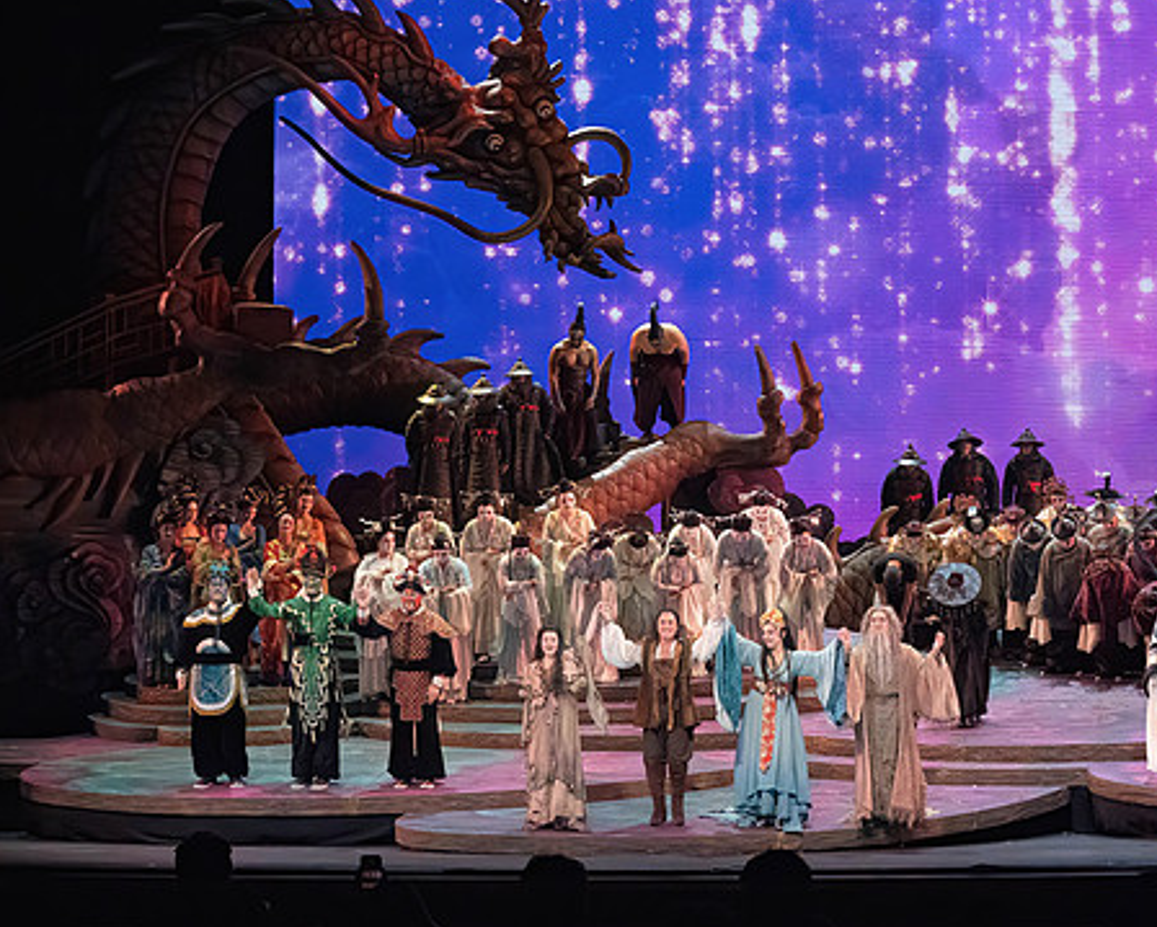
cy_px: 464
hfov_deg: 22.4
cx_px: 746
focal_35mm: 85
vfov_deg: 18.1
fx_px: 2913
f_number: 10
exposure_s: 1/1000
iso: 20000
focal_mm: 70
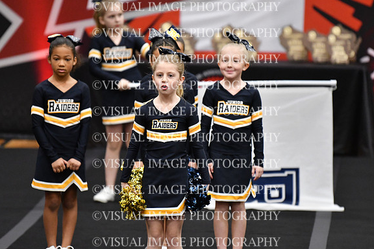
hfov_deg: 6.8
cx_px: 186
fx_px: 3137
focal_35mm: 302
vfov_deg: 4.6
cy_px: 124
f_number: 2.8
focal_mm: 200
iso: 5000
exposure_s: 1/800
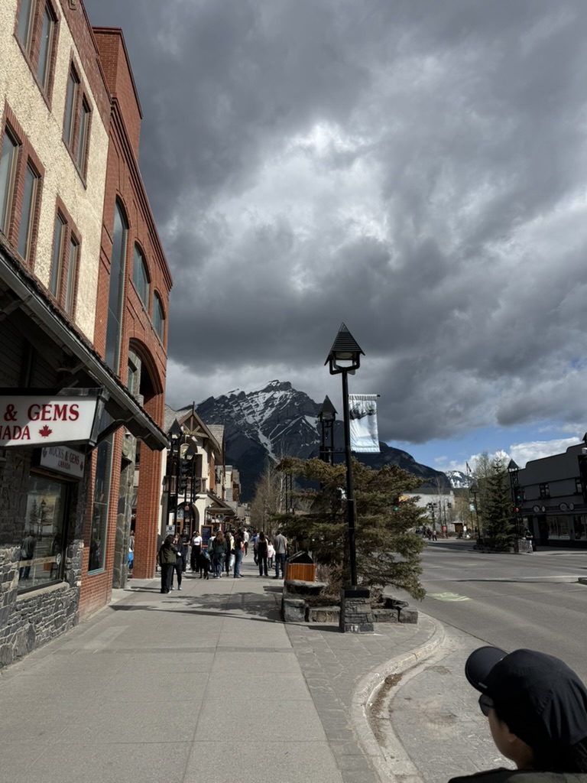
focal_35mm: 24
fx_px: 543
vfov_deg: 71.6
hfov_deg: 56.8
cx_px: 294
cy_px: 392
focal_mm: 6.76
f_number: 1.78
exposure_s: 1/9091
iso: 80
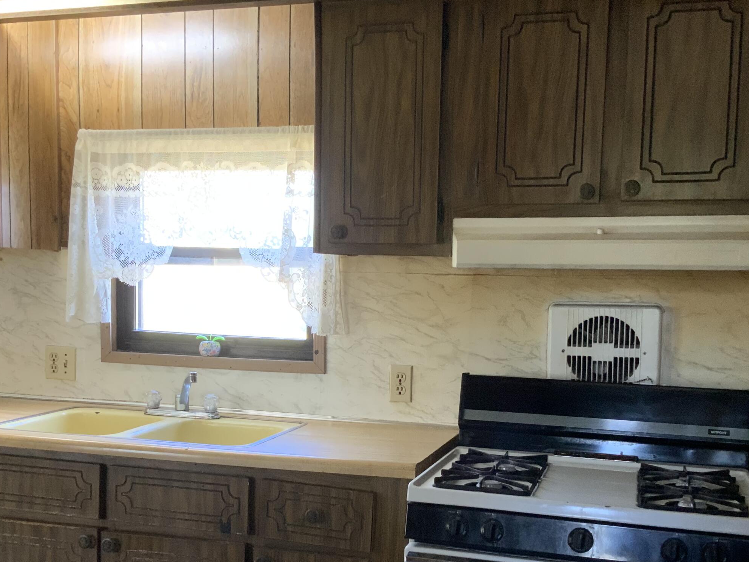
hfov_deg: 42.9
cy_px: 366
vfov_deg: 32.7
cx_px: 371
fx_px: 952
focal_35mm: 44
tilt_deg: -4.2
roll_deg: -1.3
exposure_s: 1/60
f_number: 1.8
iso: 200
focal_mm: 3
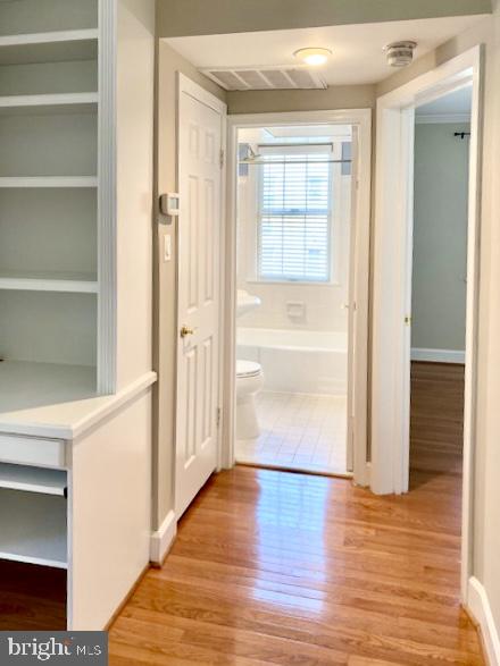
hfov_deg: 53.0
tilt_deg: -10.8
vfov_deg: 67.3
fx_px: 501
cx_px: 250
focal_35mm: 26
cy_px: 333
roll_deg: -0.8
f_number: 1.8
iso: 64
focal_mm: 4.25
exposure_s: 1/60
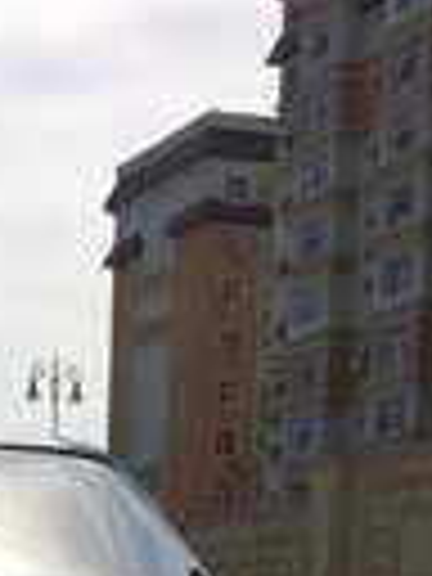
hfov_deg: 12.6
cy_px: 886
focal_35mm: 112
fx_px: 1864
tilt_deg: -6.4
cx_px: -202
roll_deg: +1.3
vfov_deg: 16.0
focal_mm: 4.15
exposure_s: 1/5128
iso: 40
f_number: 2.2
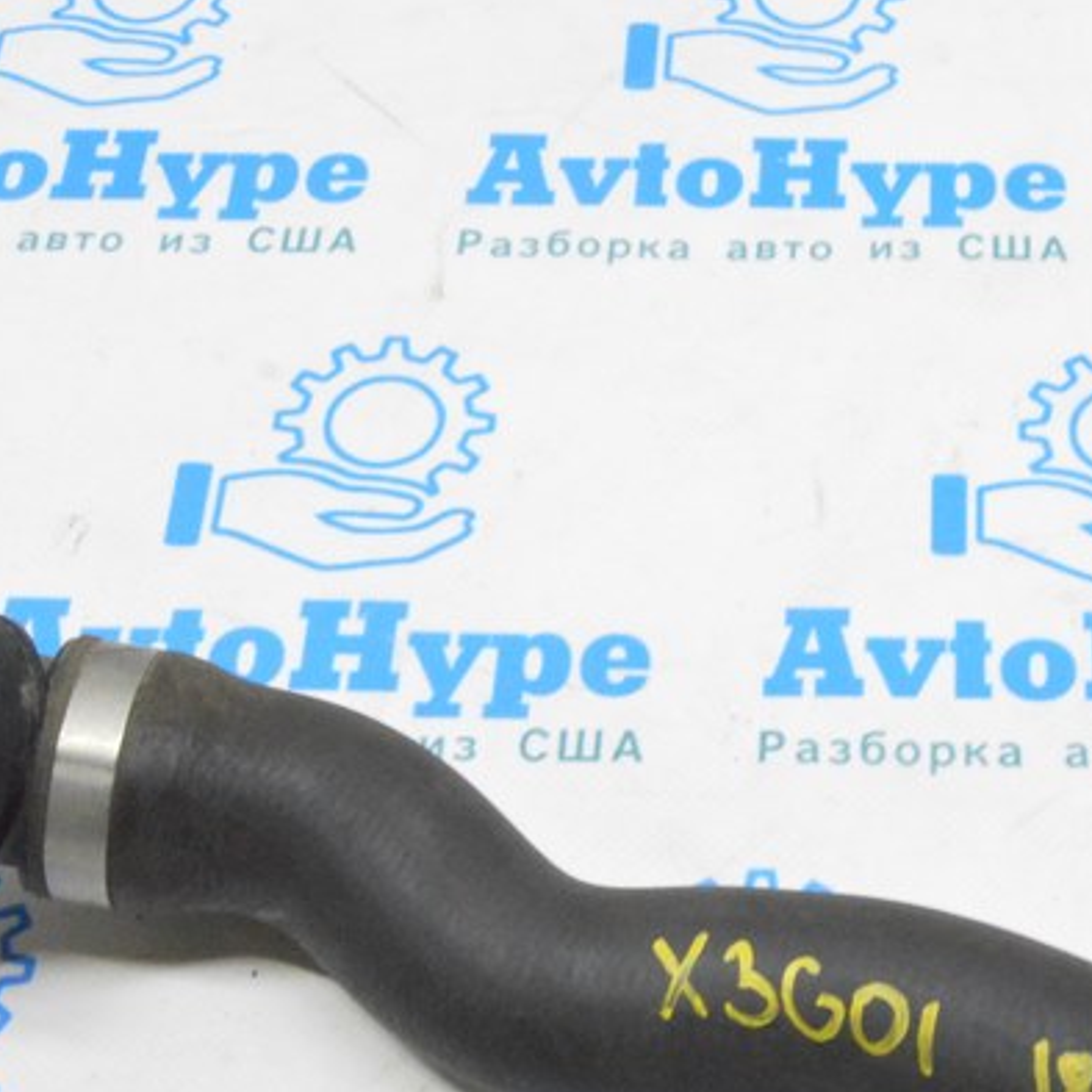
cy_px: 714
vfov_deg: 22.7
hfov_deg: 22.4
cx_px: 912
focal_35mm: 76
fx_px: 2716
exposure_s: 1/15
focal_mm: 23
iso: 6400
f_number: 20
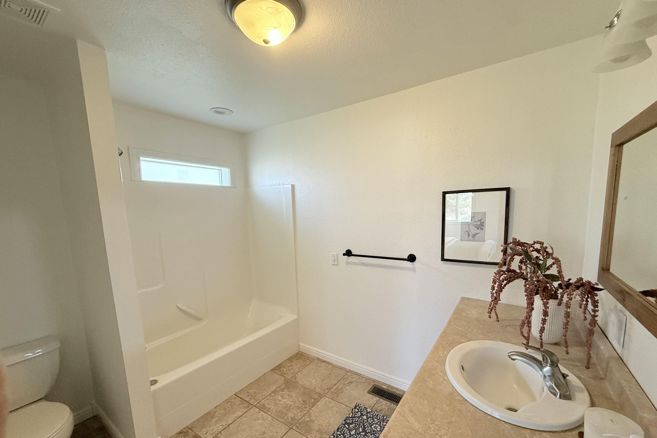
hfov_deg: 100.4
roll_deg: +1.8
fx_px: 274
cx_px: 333
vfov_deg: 77.0
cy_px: 247
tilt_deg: -6.5
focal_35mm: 15
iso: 250
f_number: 2.2
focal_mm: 2.22
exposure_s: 1/120
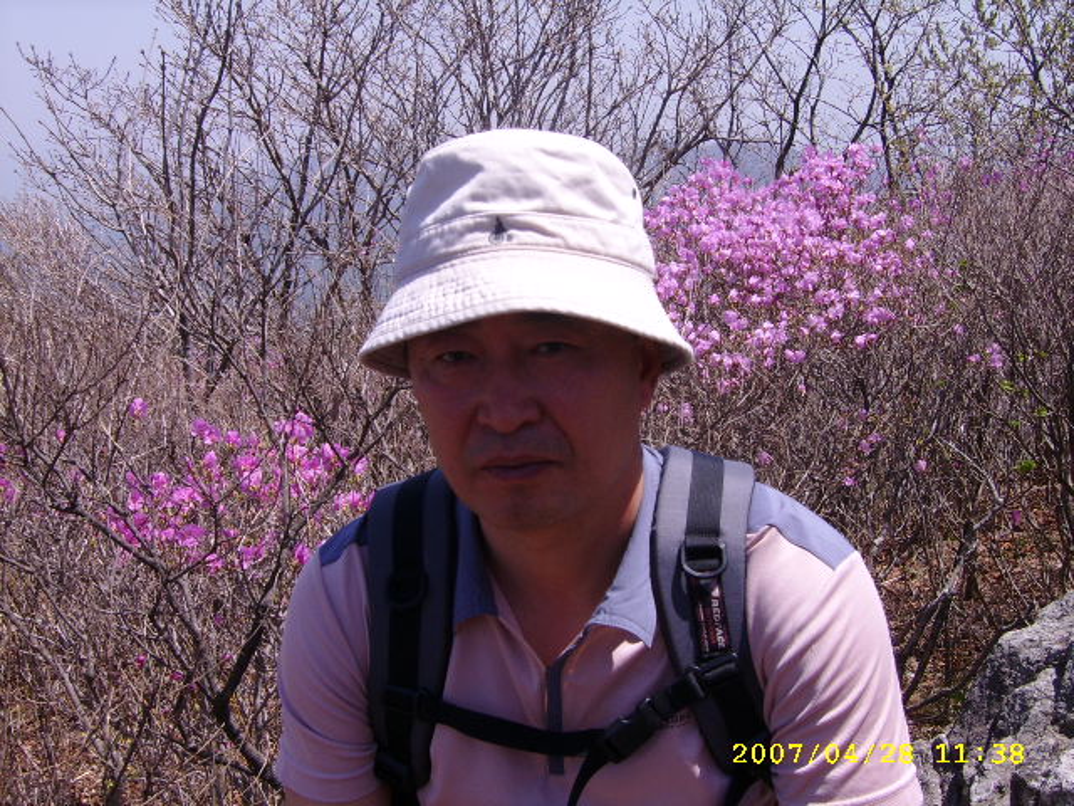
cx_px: 537
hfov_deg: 34.9
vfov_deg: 26.6
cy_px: 403
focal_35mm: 55
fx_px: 1706
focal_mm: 9.16
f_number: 7.1
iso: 50
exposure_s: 1/250
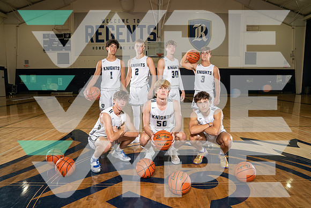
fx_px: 207
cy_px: 104
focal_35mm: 24
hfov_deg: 73.7
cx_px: 156
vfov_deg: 53.2
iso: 320
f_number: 7.1
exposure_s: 1/250
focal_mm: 24
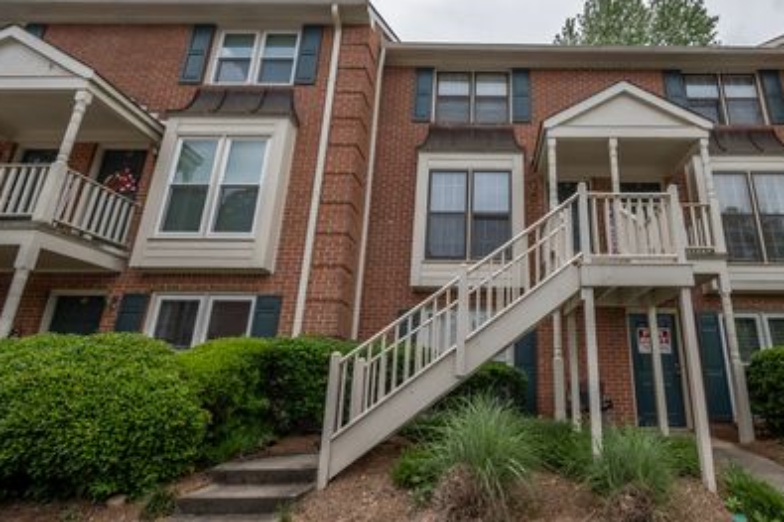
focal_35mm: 19
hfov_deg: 85.4
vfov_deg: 64.5
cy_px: 249
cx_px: 484
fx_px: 414
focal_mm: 10
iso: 100
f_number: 7.1
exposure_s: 1/400
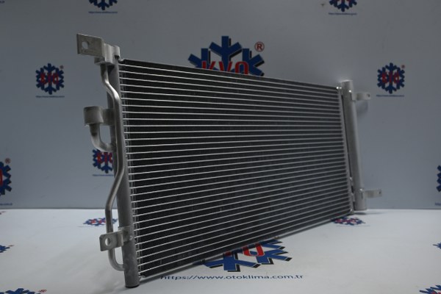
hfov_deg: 57.2
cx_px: 220
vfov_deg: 40.0
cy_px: 147
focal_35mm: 33
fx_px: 404
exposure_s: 1/40
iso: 180
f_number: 4
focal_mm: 22
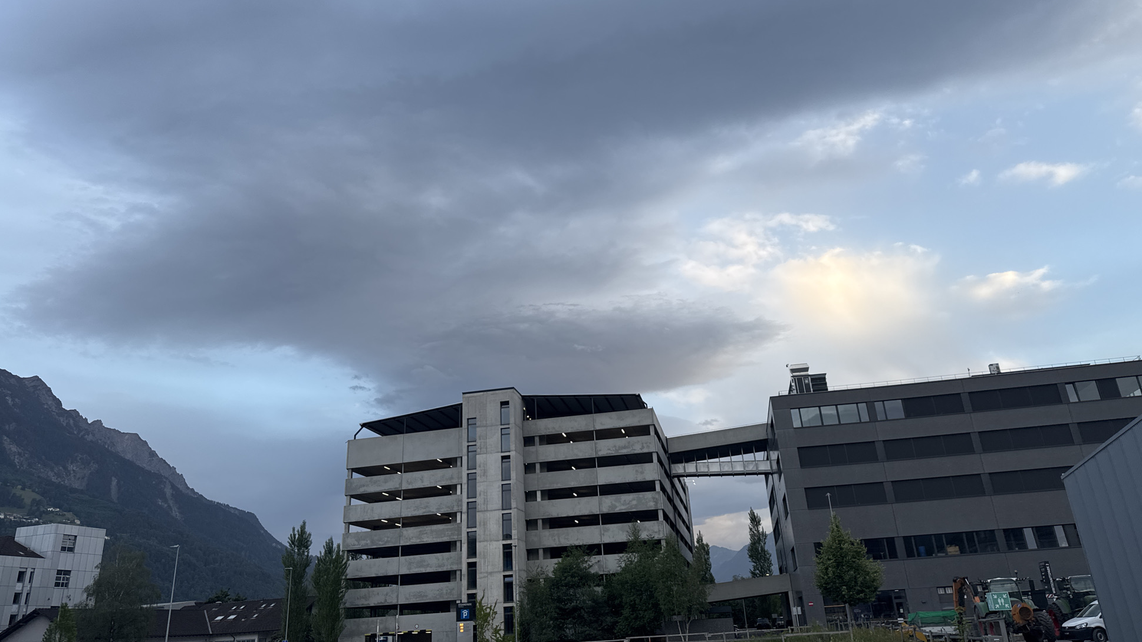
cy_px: 265
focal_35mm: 27
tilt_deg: +22.5
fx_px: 817
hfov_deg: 69.9
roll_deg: +2.8
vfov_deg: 42.7
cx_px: 580
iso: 80
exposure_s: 1/495
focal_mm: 6.76
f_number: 1.78
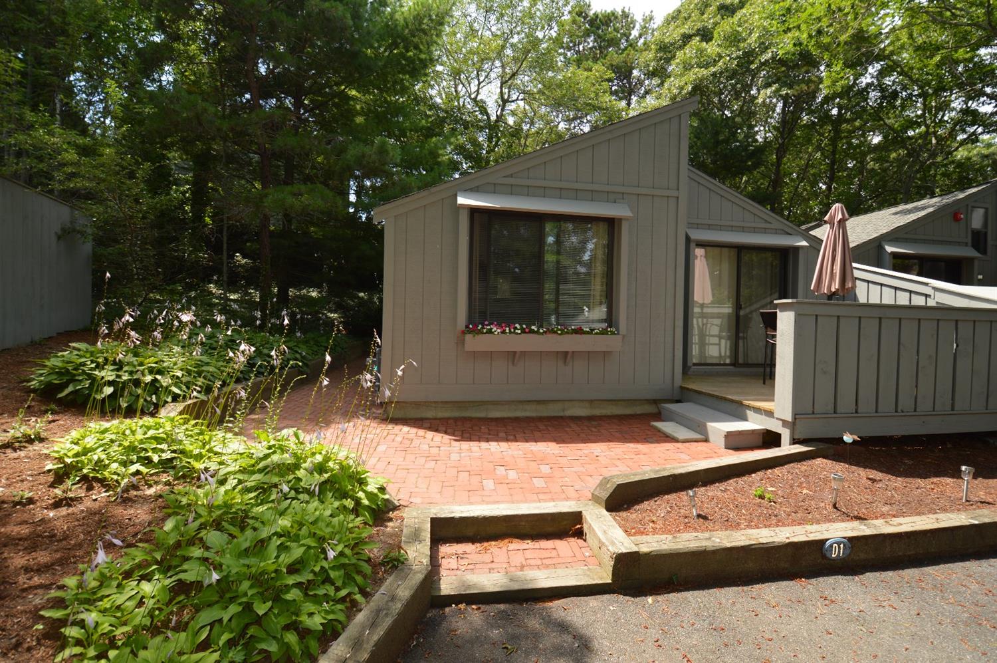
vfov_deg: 77.2
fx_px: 415
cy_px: 332
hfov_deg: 100.4
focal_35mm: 15
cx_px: 498
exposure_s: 1/200
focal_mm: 10
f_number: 5
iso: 100
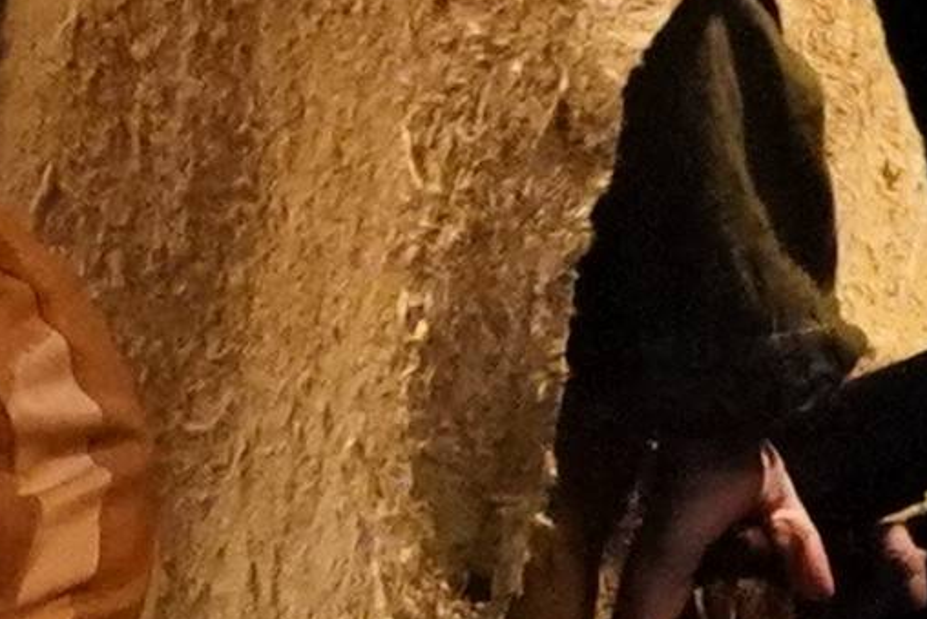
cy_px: 38
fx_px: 30778
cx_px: -1345
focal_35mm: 1195
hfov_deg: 1.7
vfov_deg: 1.2
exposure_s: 1/200
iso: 12800
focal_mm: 112
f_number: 7.1
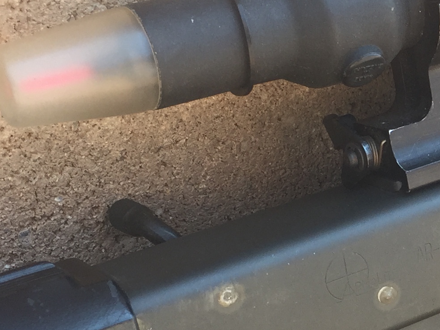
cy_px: 277
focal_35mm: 96
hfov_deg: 19.5
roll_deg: -19.6
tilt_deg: -32.3
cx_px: 500
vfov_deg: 15.3
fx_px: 1221
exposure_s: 1/120
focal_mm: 4.15
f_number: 2.2
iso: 32
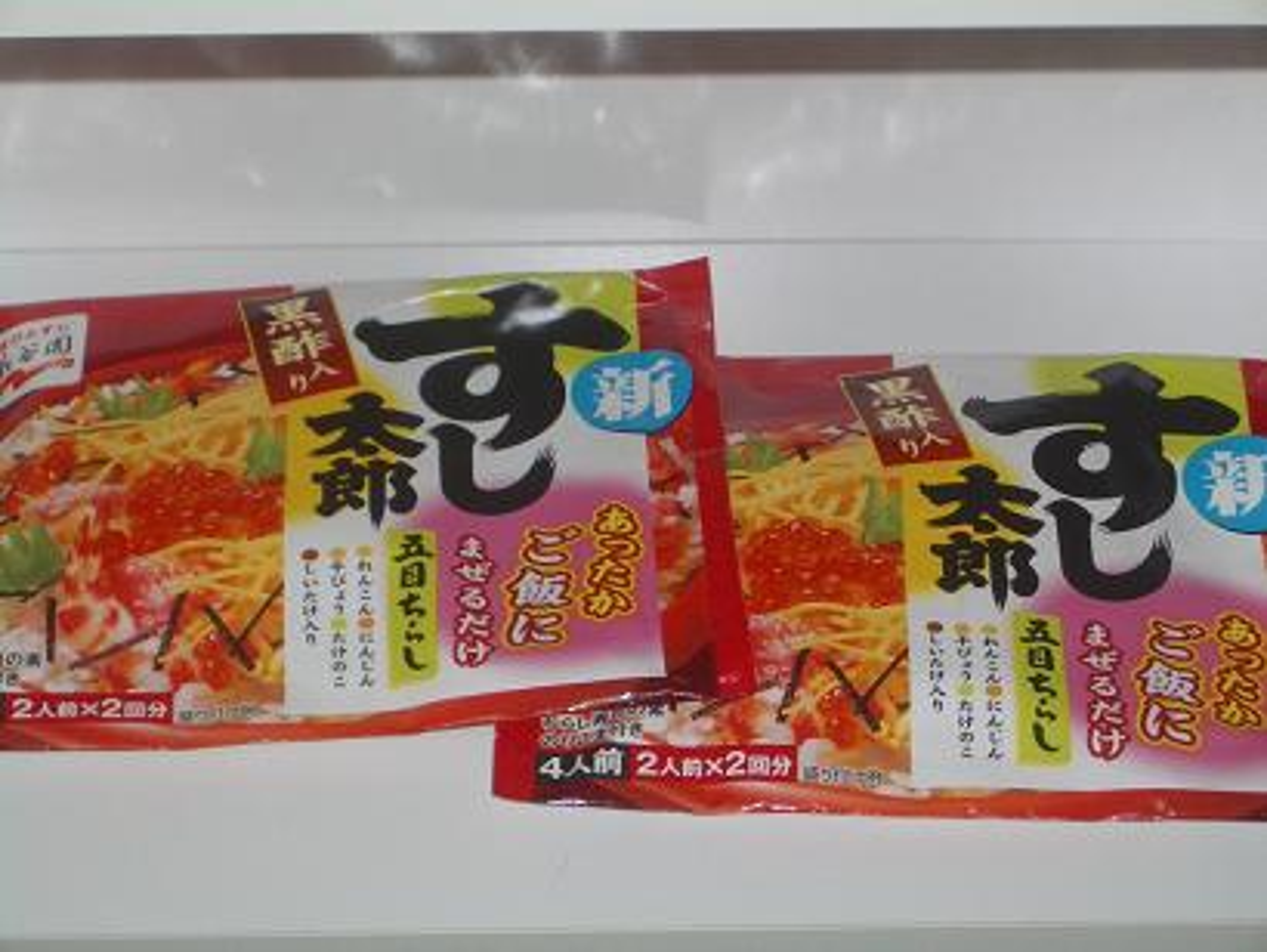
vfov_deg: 14.1
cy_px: 476
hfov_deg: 18.7
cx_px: 634
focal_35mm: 105
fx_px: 3845
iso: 100
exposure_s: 1/60
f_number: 4.8
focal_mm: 17.4
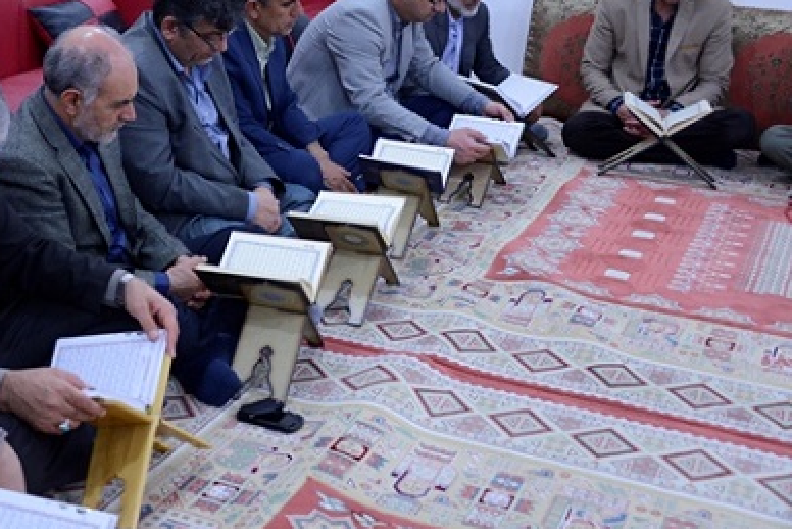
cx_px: 198
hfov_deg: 29.2
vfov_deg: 20.0
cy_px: 167
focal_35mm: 68
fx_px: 1496
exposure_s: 1/100
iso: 2500
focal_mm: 44
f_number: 4.2
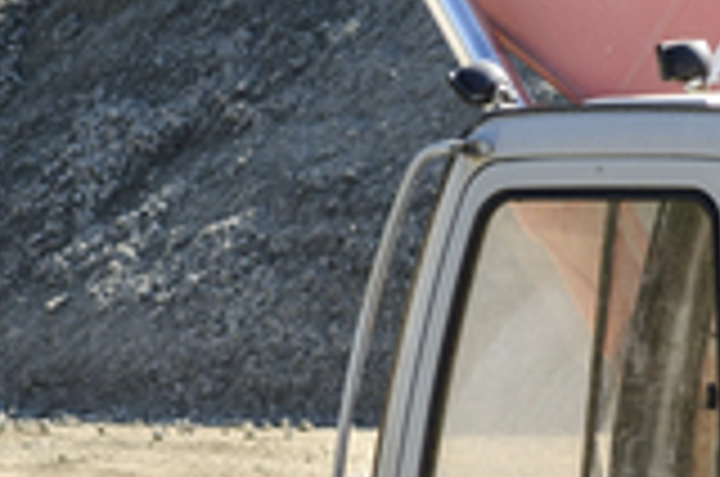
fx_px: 15931
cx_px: 542
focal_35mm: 798
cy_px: 356
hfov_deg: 2.6
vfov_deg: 1.7
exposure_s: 1/125
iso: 100
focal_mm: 85
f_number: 8
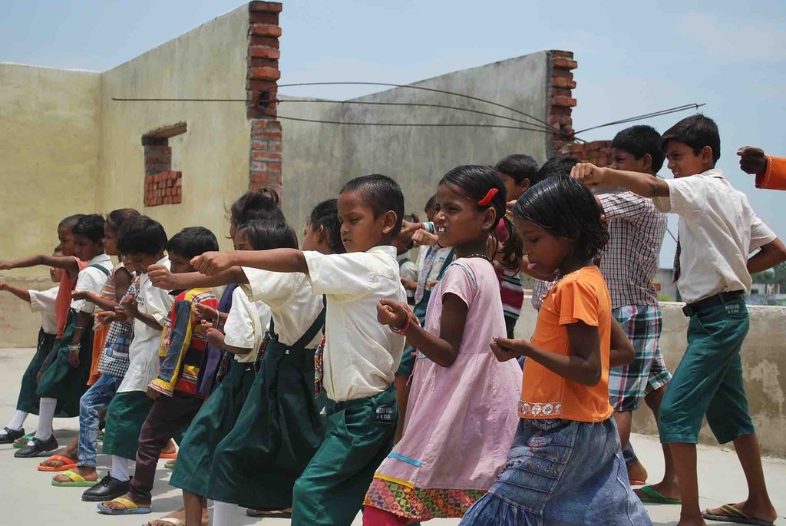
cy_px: 263
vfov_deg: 26.5
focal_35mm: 51
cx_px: 393
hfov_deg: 38.8
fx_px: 1115
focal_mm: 34
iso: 140
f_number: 5
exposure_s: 1/1000
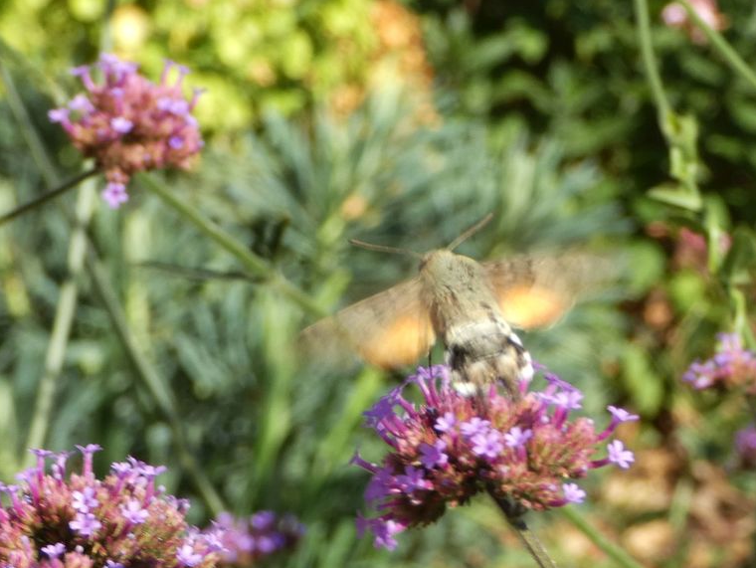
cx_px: 422
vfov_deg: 11.5
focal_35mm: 129
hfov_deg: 15.3
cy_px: 316
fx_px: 2819
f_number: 5
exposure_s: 1/100
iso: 80
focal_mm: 20.5
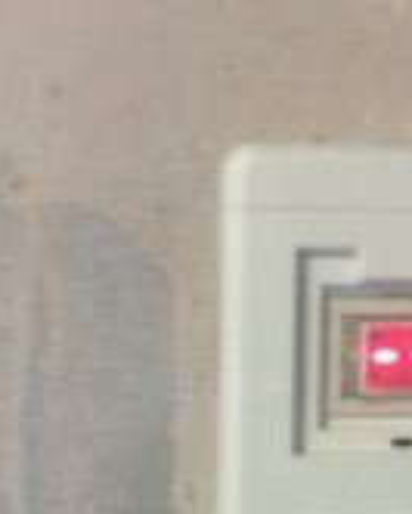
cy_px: 437
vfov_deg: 24.8
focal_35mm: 75
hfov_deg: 20.4
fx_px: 1142
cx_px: 279
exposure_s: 1/33
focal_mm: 4.15
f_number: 2.2
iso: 160
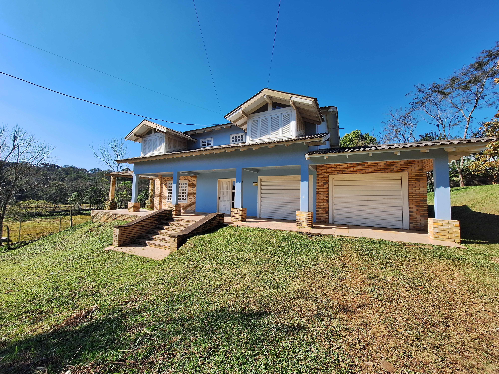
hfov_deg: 106.2
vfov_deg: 89.9
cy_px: 187
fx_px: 187
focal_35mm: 13
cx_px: 250
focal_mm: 1.74
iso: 40
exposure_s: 1/1340
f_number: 2.2
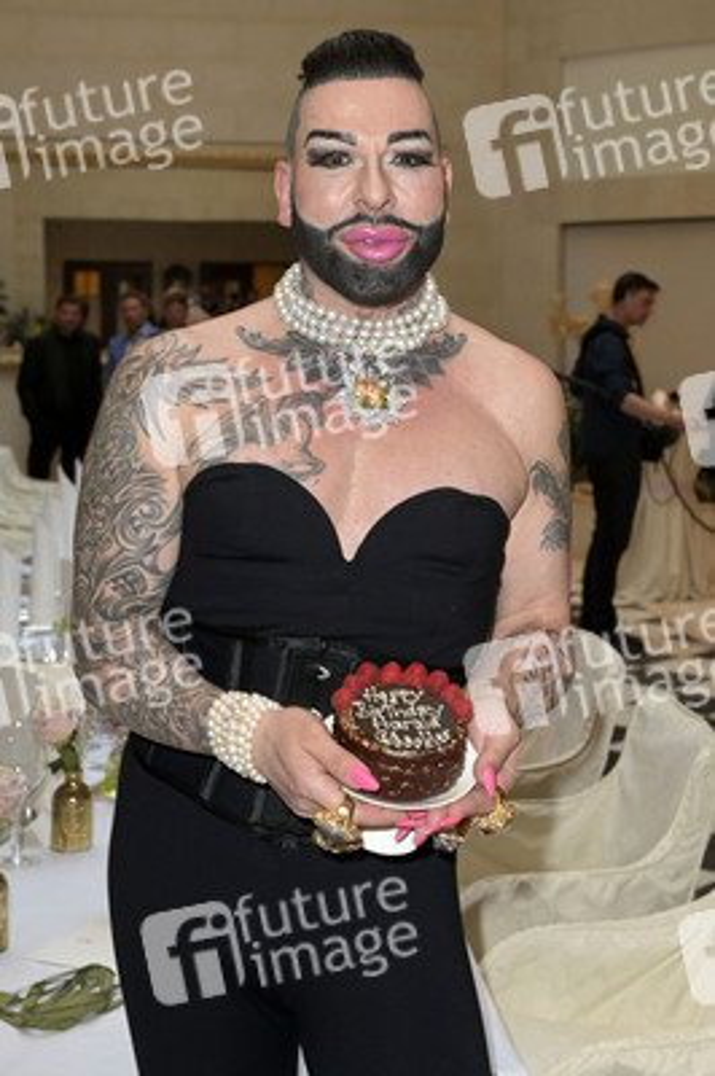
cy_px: 538
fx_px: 1552
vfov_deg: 38.2
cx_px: 358
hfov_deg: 25.9
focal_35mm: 52
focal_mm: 52
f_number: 5.6
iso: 2000
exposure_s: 1/50
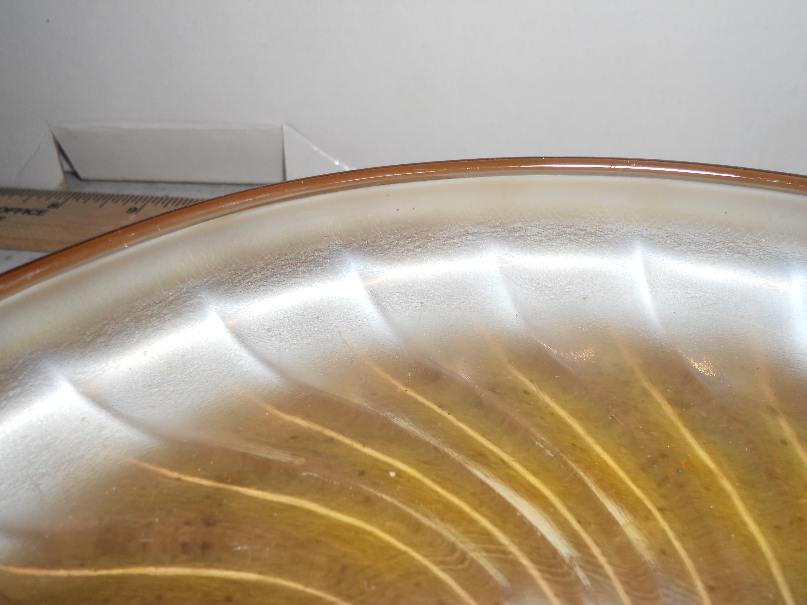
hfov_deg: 56.8
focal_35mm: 32
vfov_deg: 44.2
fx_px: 746
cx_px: 404
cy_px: 302
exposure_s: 1/25
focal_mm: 5.8
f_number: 8.8
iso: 80
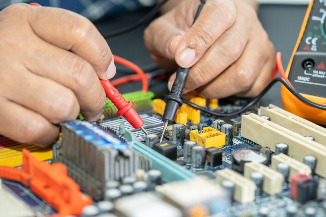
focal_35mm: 90
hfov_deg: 22.6
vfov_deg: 15.2
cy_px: 108
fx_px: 815
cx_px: 163
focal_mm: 90
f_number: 4.5
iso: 800
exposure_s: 1/60
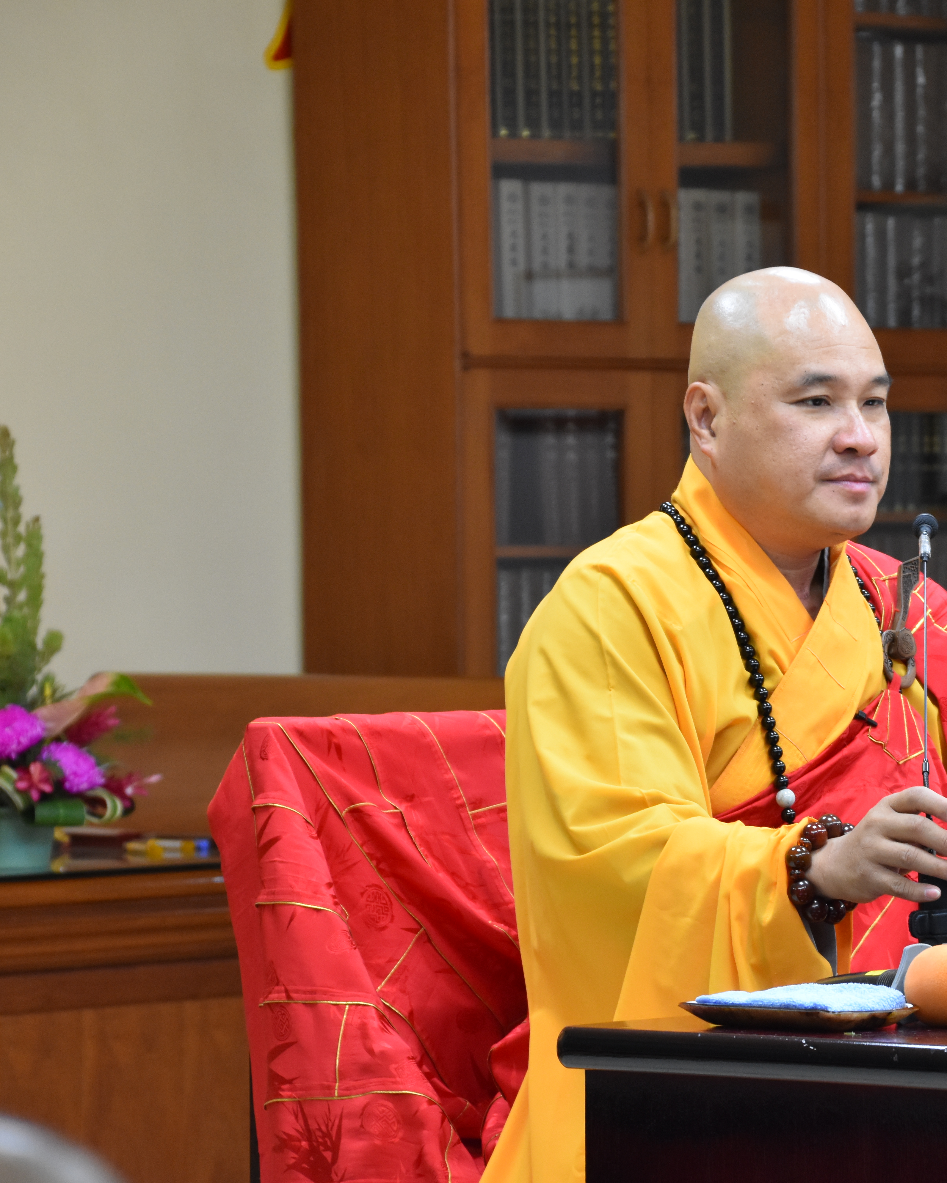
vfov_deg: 10.1
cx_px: 744
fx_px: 6692
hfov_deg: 8.1
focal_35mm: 191
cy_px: 593
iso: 1600
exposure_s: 1/80
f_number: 5.3
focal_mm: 90
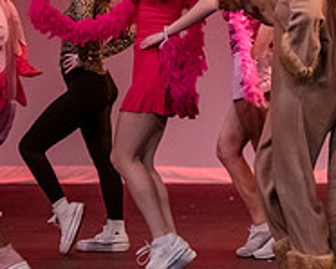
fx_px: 3263
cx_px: 367
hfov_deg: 5.9
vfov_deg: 4.7
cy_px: -23
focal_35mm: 328
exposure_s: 1/320
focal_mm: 112
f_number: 3.2
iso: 4000
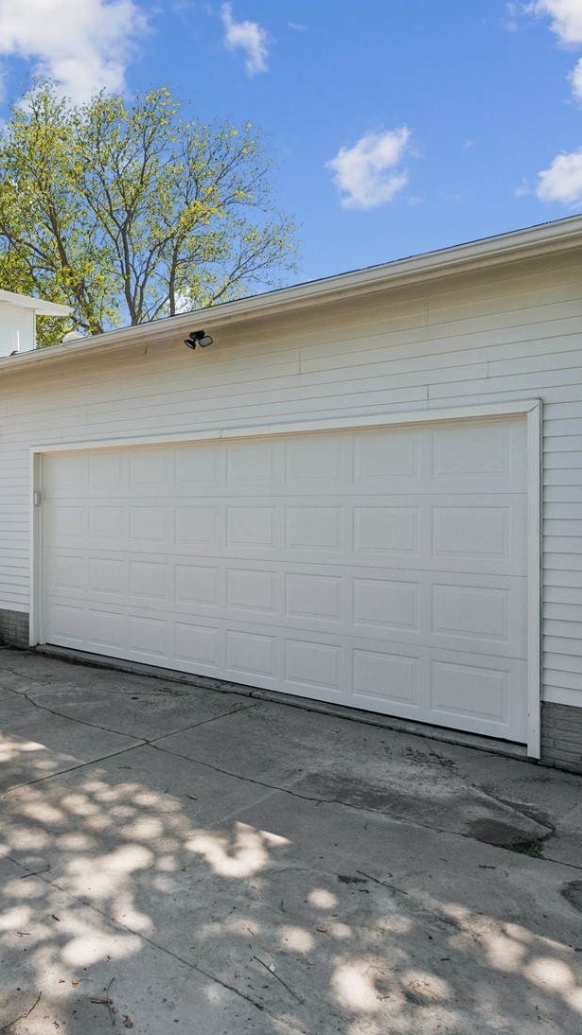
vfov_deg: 71.9
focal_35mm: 26
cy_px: 526
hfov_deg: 41.8
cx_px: 90
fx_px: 714
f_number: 10
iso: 400
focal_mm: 16
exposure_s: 1/500
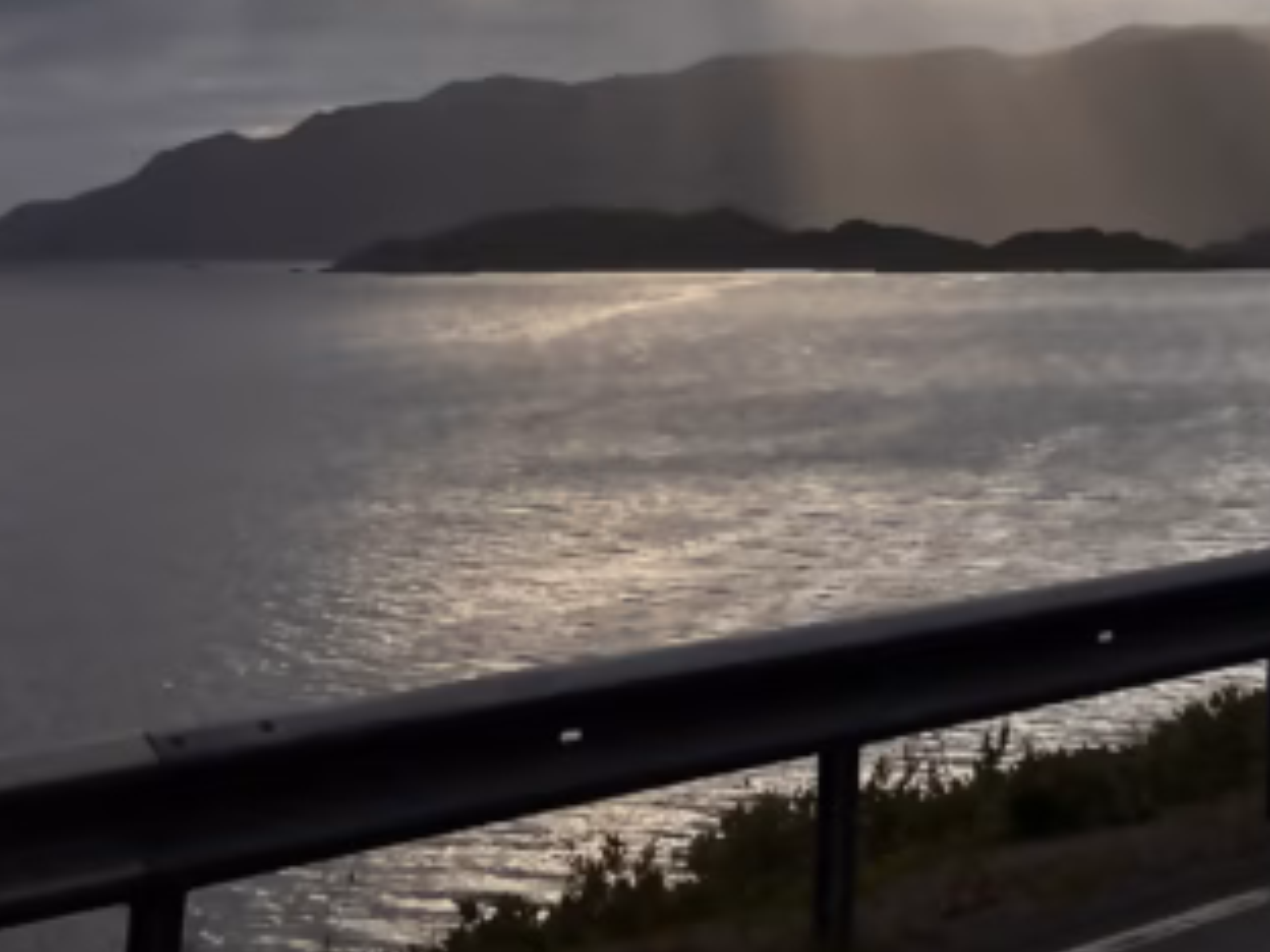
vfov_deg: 14.8
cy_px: -509
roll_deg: +0.1
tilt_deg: +11.5
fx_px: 3375
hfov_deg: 19.8
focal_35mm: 92
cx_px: 1592
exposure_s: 1/4049
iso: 32
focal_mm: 3.99
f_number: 1.8
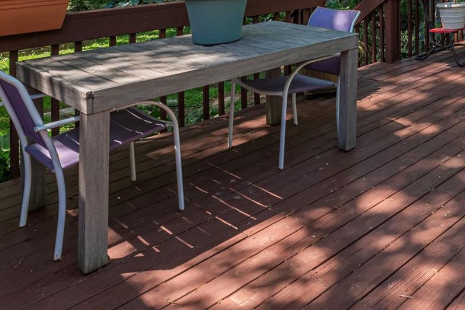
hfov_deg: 44.6
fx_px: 465
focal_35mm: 36
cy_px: -70
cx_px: 471
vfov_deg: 30.7
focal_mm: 14
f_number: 8
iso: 320
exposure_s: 1/800
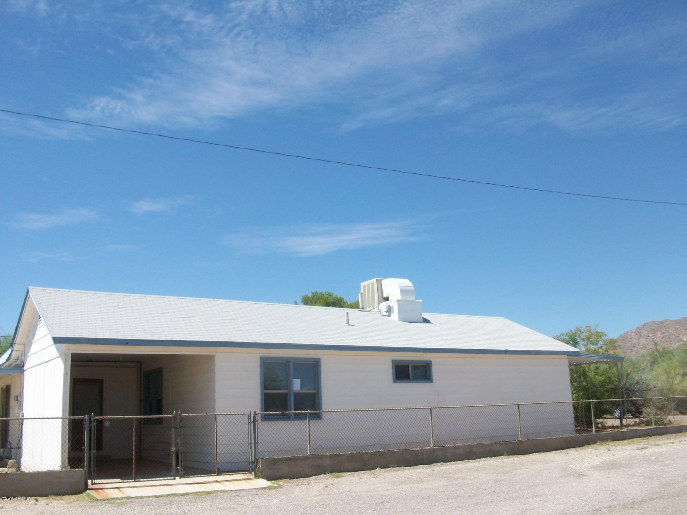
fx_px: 675
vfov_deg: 41.8
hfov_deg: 54.0
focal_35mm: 34
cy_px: 258
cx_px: 344
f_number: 5.5
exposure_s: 1/328
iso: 64
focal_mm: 5.7
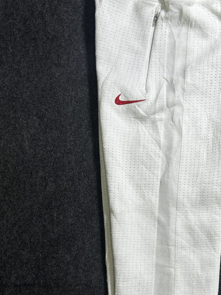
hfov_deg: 31.8
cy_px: 193
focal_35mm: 45
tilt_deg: -60.7
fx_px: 383
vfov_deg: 41.6
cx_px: 157
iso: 80
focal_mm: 5.7
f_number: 1.5
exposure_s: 1/50
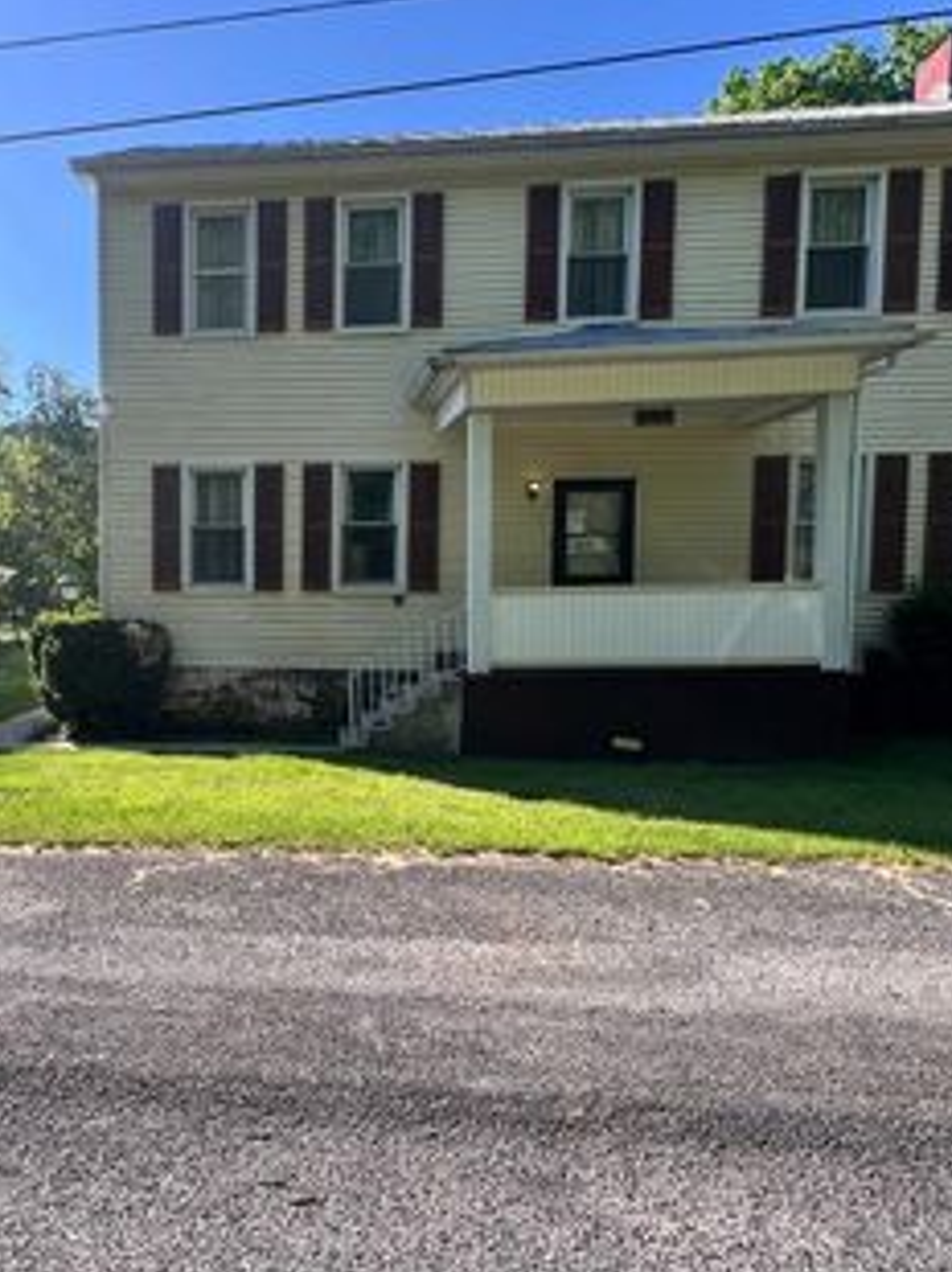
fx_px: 771
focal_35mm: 21
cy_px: 671
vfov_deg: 79.0
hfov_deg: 59.8
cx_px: 234
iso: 32
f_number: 1.8
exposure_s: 1/595
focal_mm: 1.57
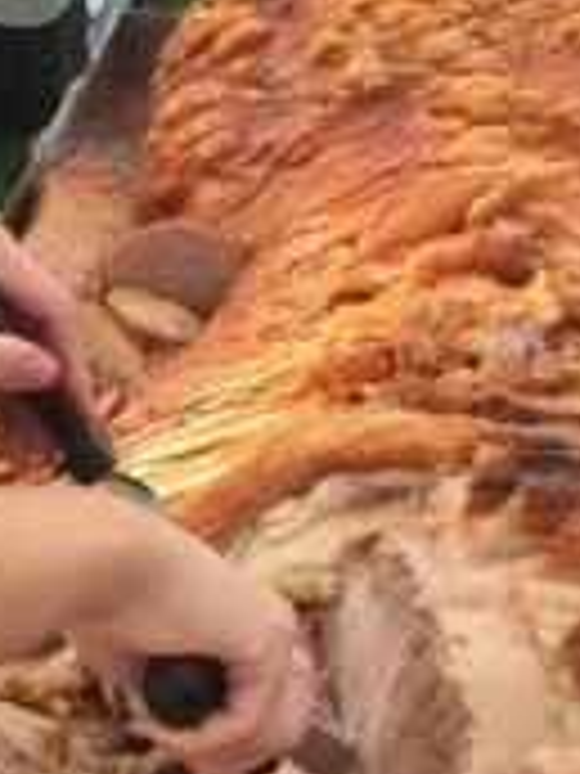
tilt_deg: -24.3
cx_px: 81
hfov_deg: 9.5
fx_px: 3463
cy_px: 468
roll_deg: -2.9
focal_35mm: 155
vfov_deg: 12.7
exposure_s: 1/327
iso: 32
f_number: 2.2
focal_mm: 4.15
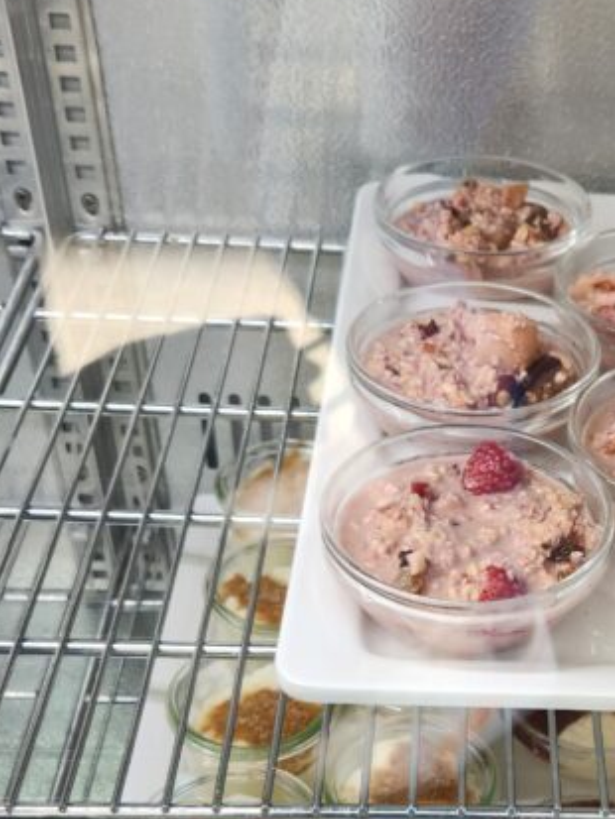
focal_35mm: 57
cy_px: 637
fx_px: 1350
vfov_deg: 33.0
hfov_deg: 24.9
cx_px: 559
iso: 200
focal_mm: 5.4
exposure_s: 1/180
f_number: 1.8
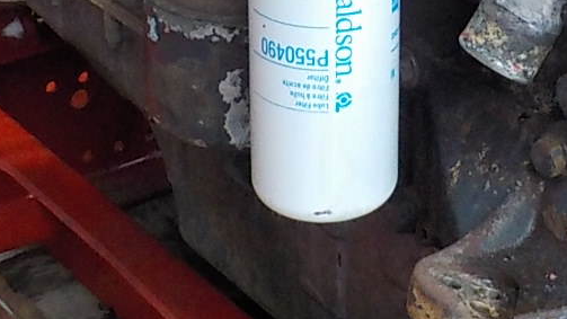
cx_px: 398
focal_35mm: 104
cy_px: -220
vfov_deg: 11.0
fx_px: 1564
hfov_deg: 20.4
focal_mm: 4.1
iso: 360
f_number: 3.3
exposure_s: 1/30
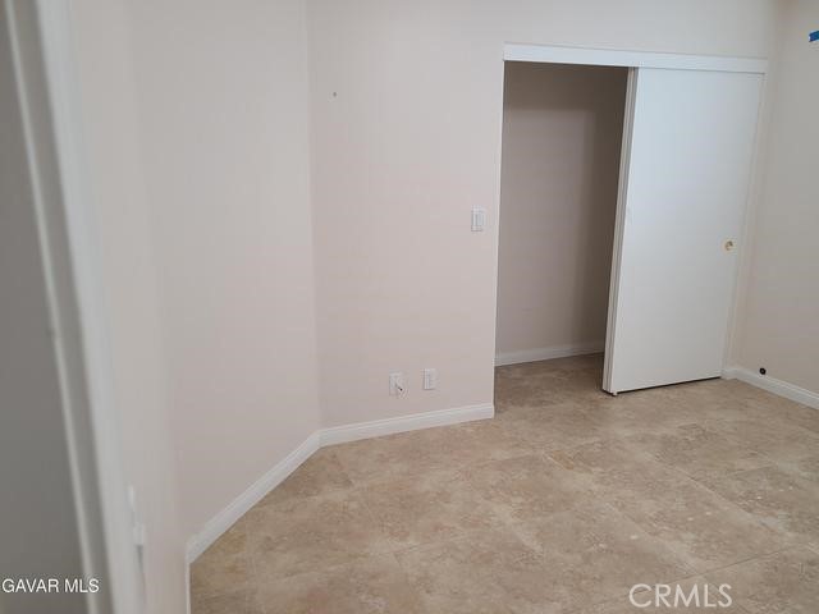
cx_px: 410
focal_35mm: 26
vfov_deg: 53.1
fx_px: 615
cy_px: 307
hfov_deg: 67.3
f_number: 1.8
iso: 50
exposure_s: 1/60
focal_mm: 5.4
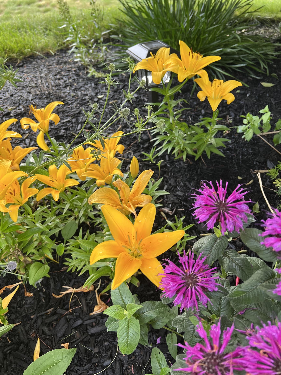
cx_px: 140
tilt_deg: -46.9
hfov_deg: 53.1
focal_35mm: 26
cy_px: 188
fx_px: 281
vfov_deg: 67.3
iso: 80
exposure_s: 1/121
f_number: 1.5
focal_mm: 5.7
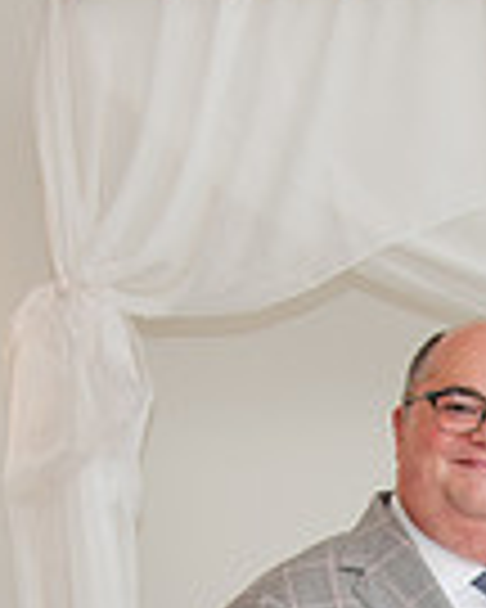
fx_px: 2463
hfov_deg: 11.1
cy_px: 944
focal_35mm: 137
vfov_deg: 13.2
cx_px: 526
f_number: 4
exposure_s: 1/200
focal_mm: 28
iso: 125
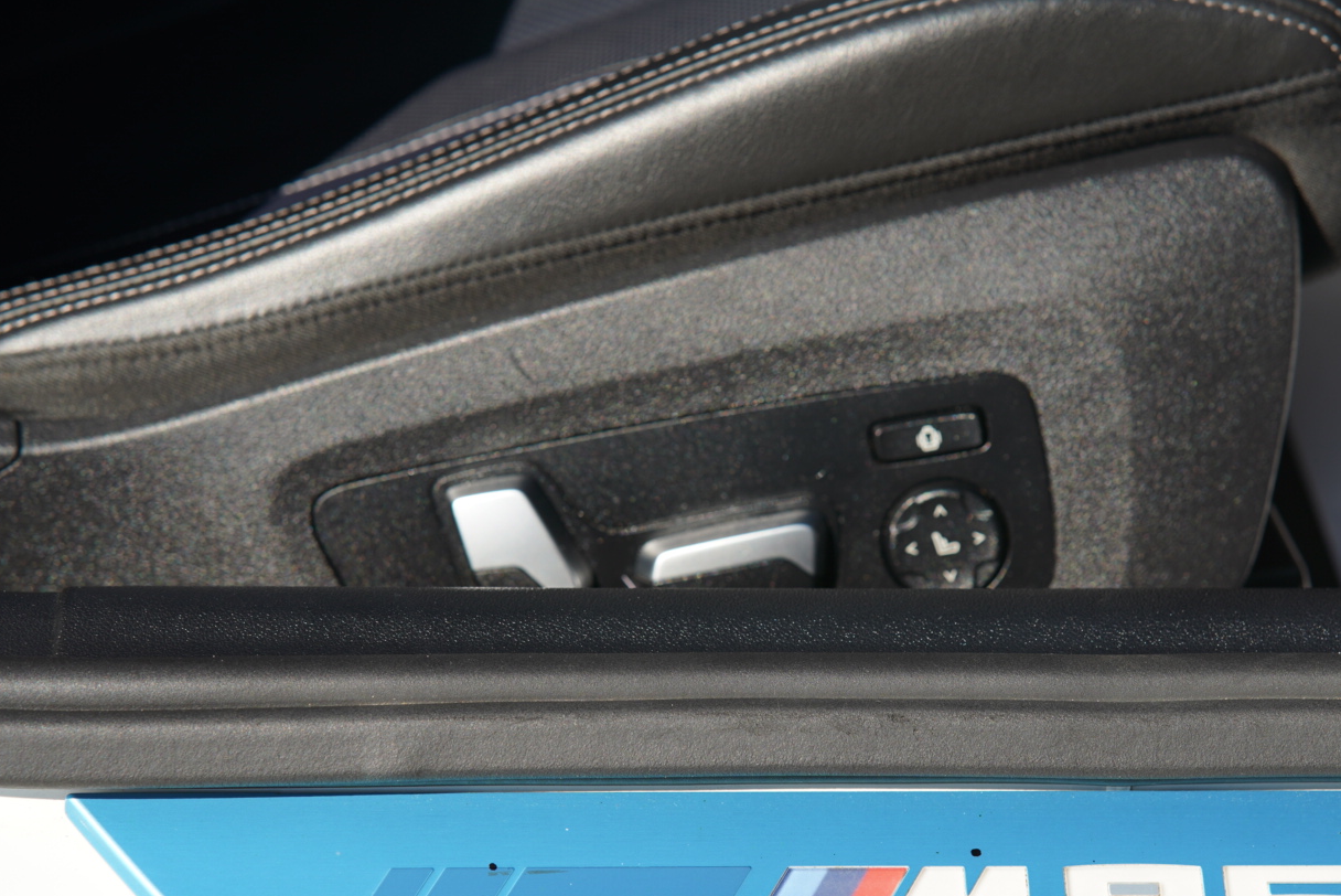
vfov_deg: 12.1
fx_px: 4211
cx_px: 751
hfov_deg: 18.1
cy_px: 564
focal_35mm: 113
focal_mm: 85
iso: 100
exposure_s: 1/320
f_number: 4.5
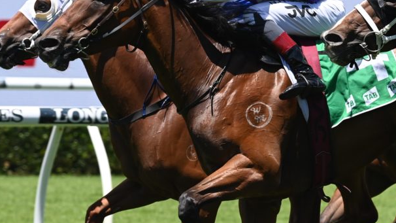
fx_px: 4831
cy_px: 107
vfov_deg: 2.6
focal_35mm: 460
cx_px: 248
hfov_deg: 4.7
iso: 800
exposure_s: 1/1600
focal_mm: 260
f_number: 8
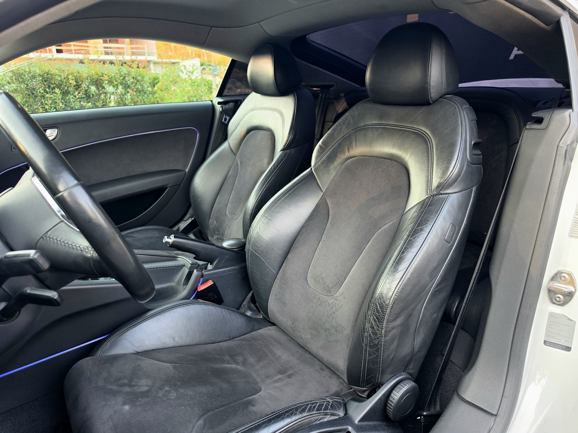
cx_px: 289
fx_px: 384
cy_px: 216
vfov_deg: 58.9
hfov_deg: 73.9
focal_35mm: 23
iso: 40
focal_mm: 6.5
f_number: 1.4
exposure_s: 1/182
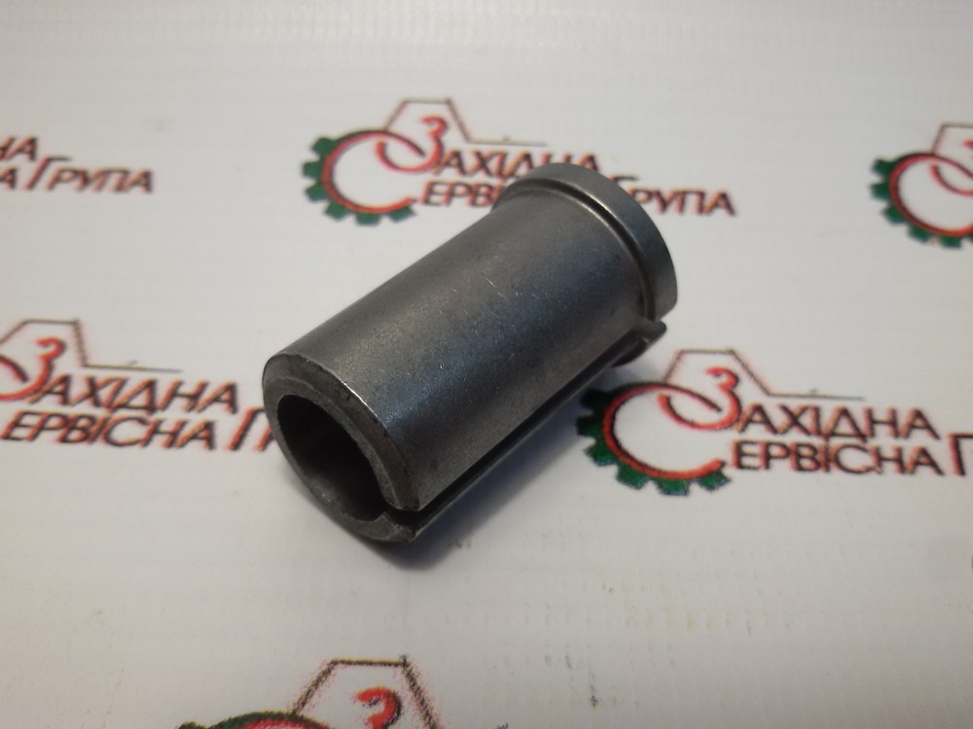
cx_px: 486
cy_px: 364
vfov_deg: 45.4
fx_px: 871
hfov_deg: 58.4
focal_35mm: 31
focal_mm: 2.93
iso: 40
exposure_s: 1/50
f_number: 2.4
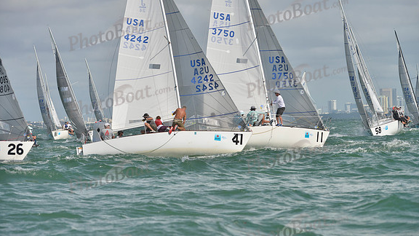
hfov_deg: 10.2
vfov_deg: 5.8
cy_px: 127
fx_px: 2344
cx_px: 209
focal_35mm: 211
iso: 280
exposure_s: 1/1600
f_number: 8
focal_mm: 200
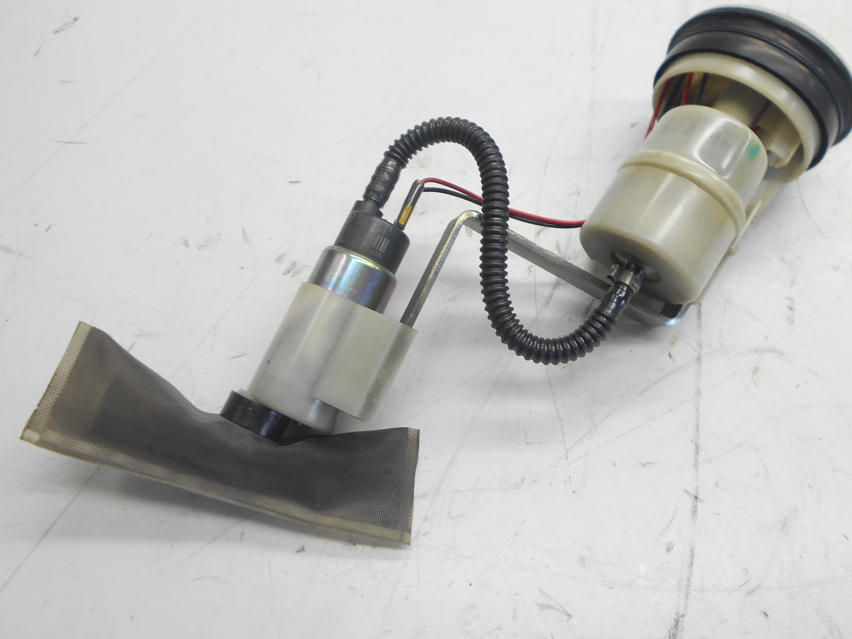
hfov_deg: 56.8
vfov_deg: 44.1
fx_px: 788
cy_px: 301
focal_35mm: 32
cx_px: 450
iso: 80
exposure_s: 1/40
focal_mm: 5.1
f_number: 3.4
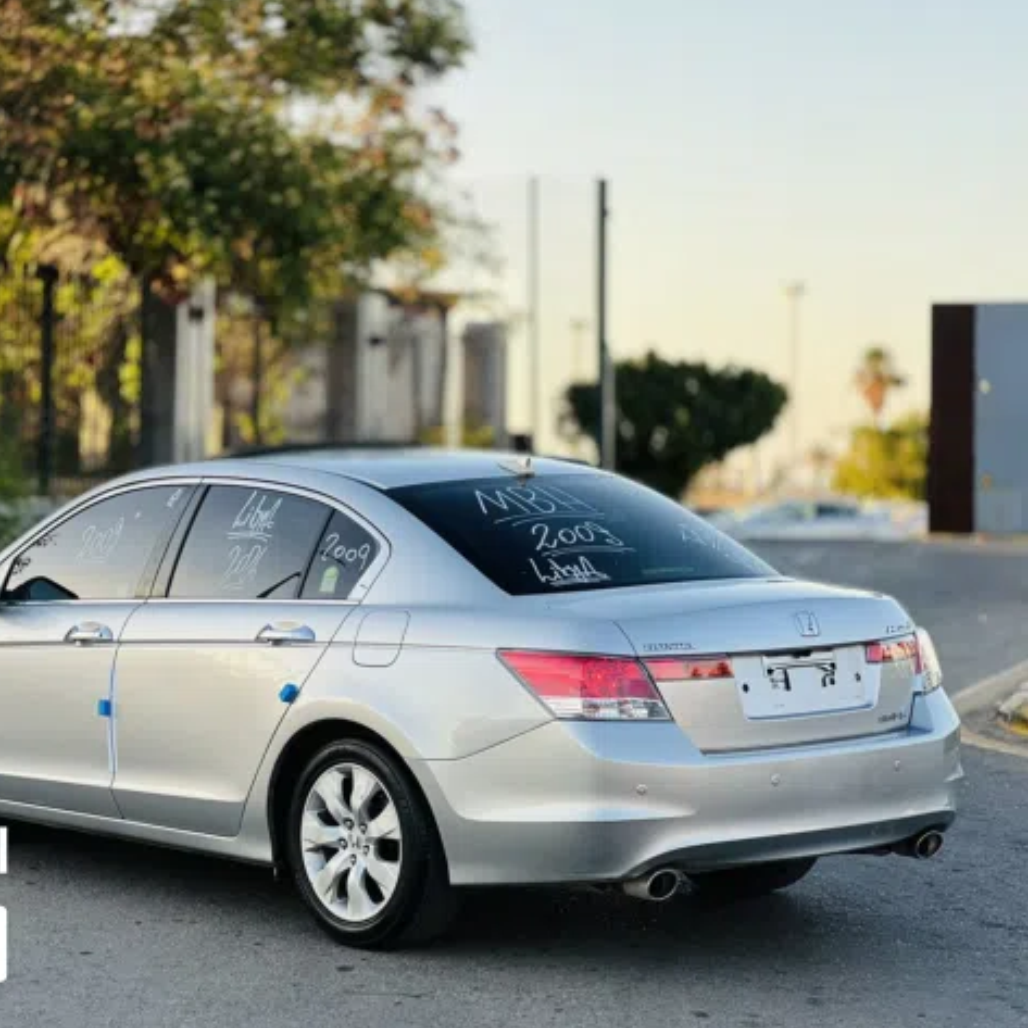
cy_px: 513
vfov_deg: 18.9
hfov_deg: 18.8
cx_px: 335
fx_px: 3091
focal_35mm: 92
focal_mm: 9
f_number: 2.8
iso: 40
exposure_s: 1/121
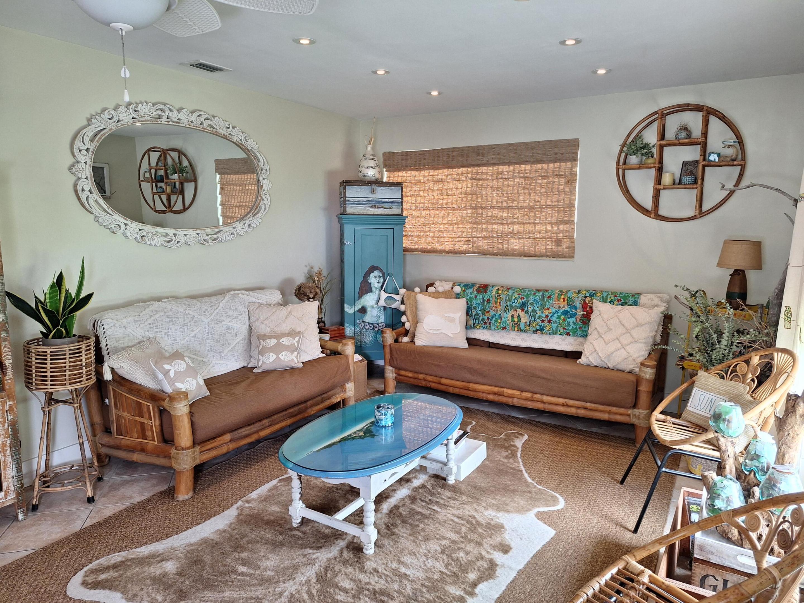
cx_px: 402
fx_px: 534
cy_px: 302
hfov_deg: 73.9
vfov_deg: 58.9
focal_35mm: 23
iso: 160
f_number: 1.8
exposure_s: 1/40
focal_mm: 5.54
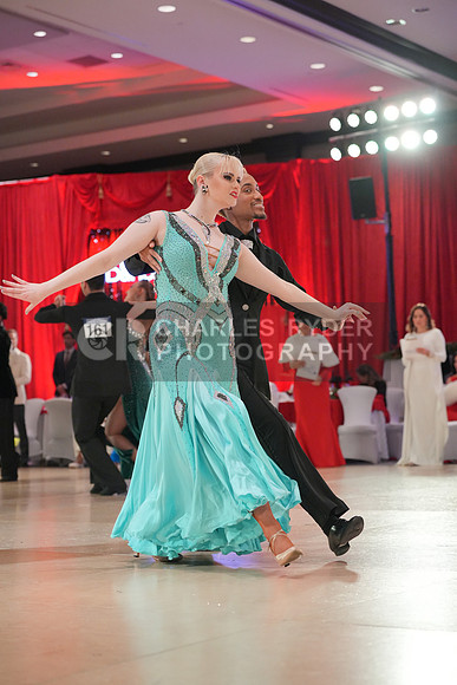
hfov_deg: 19.5
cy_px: 342
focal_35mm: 70
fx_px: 1332
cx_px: 228
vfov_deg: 28.8
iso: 4000
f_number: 4
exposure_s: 1/400
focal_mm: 70
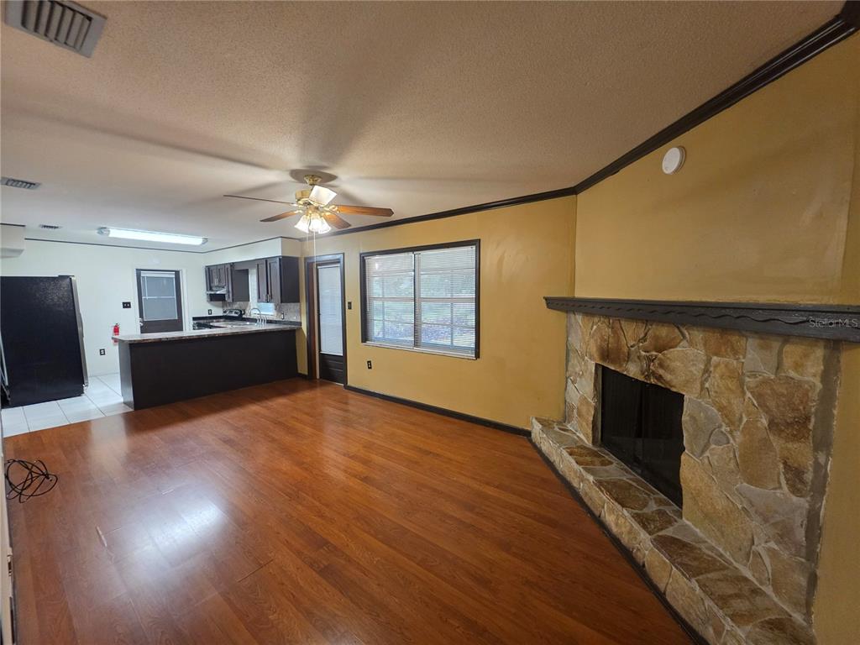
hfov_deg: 106.2
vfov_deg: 89.9
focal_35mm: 13
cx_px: 430
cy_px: 322
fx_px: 323
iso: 320
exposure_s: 1/60
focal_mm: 2.2
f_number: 1.9
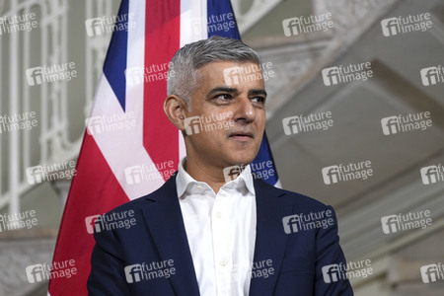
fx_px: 1850
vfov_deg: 9.1
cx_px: 222
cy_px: 148
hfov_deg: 13.7
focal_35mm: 150
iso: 3200
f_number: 5.6
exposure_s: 1/320
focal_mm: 150
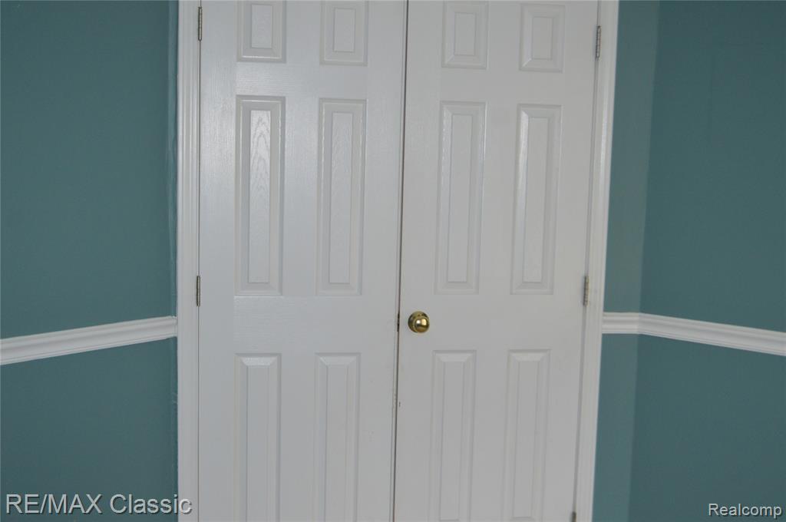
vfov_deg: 30.8
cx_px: 393
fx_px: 949
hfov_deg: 45.0
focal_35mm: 44
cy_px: 261
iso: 1000
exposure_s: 1/60
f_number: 4.5
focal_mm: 29
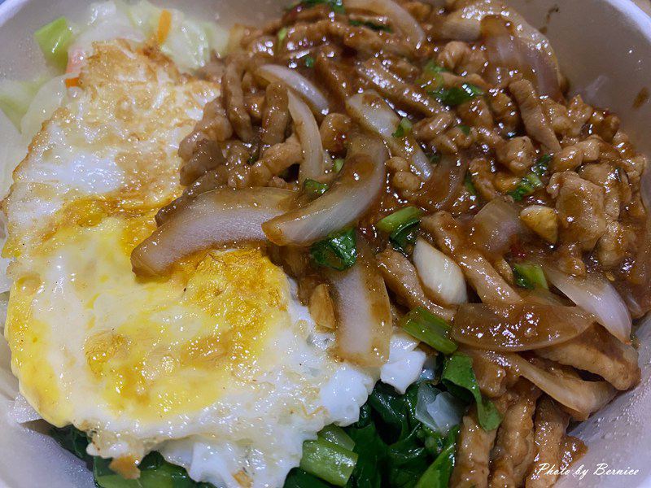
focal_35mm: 25
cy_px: 244
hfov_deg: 69.4
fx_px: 470
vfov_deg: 54.9
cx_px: 326
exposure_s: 1/60
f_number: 1.8
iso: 500
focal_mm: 4.25
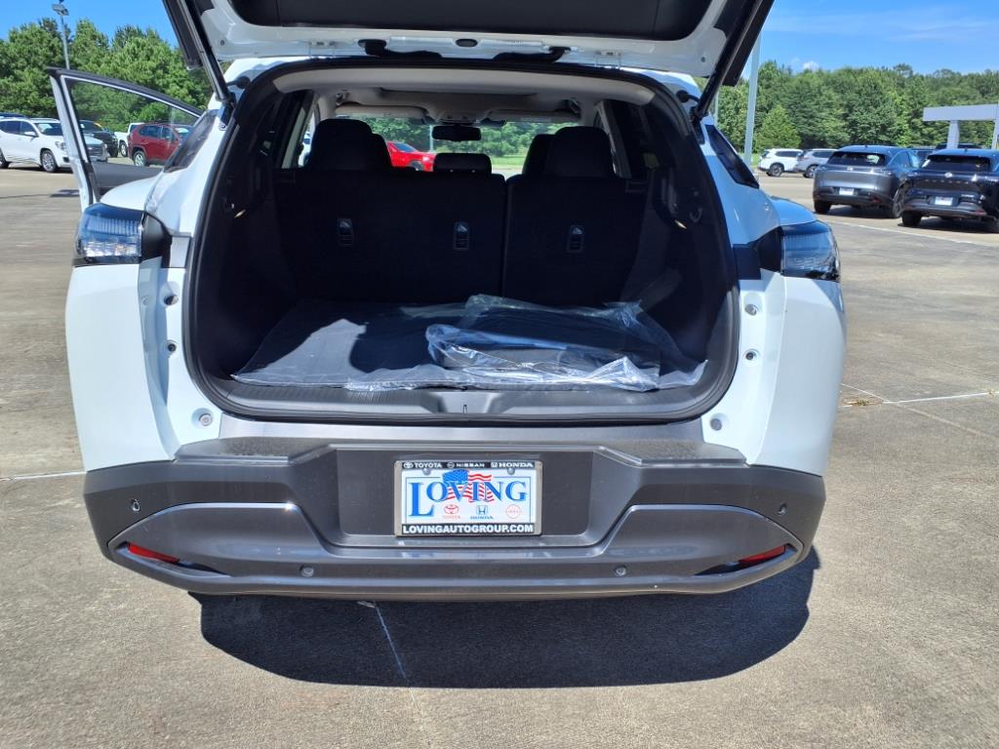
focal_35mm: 27
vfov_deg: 51.4
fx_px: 779
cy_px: 374
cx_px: 500
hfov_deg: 65.3
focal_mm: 3.58
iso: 40
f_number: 1.9
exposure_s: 1/2000
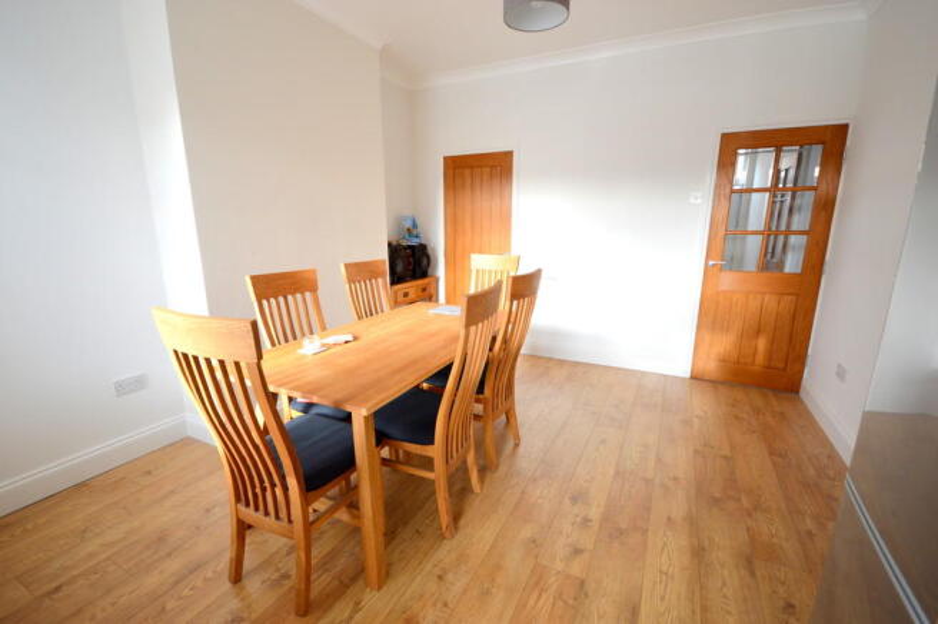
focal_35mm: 15
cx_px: 469
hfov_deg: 100.4
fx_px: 390
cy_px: 312
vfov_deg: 77.2
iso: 400
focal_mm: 10
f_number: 4.5
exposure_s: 1/80
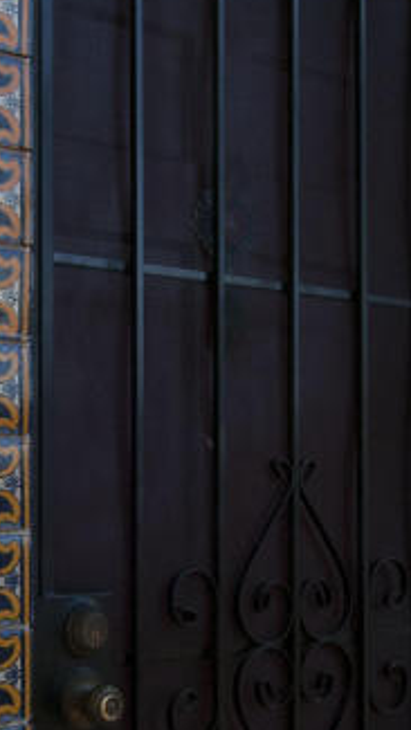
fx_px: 1297
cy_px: 451
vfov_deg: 31.3
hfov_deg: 17.7
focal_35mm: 67
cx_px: 40
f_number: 10
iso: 500
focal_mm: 12
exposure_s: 1/400
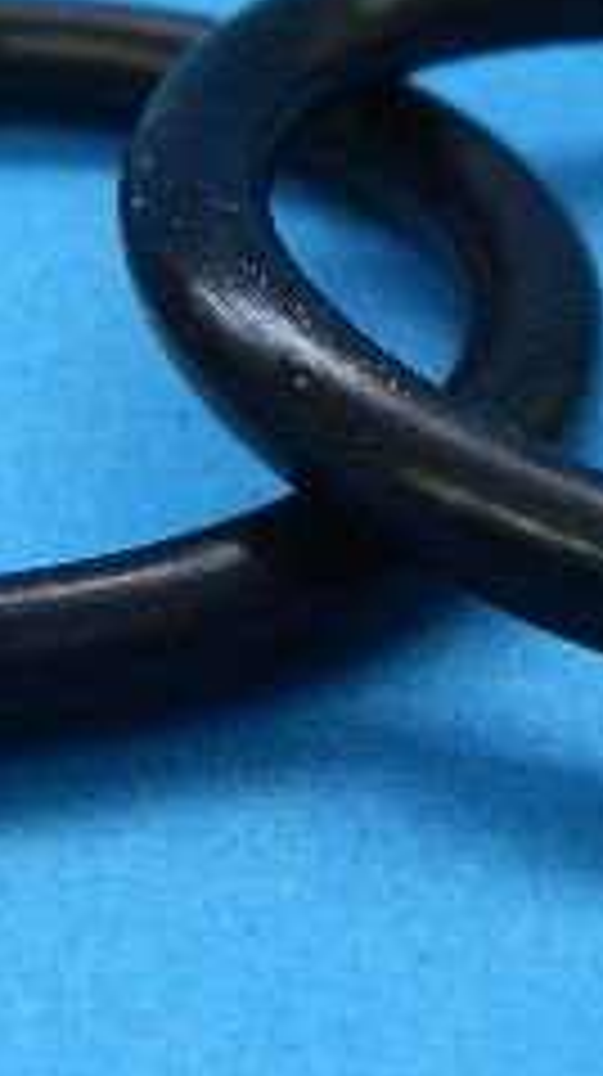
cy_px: 252
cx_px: 346
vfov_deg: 19.1
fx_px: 3163
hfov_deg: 10.9
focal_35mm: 111
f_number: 3.3
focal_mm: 6.3
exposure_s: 1/50
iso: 100
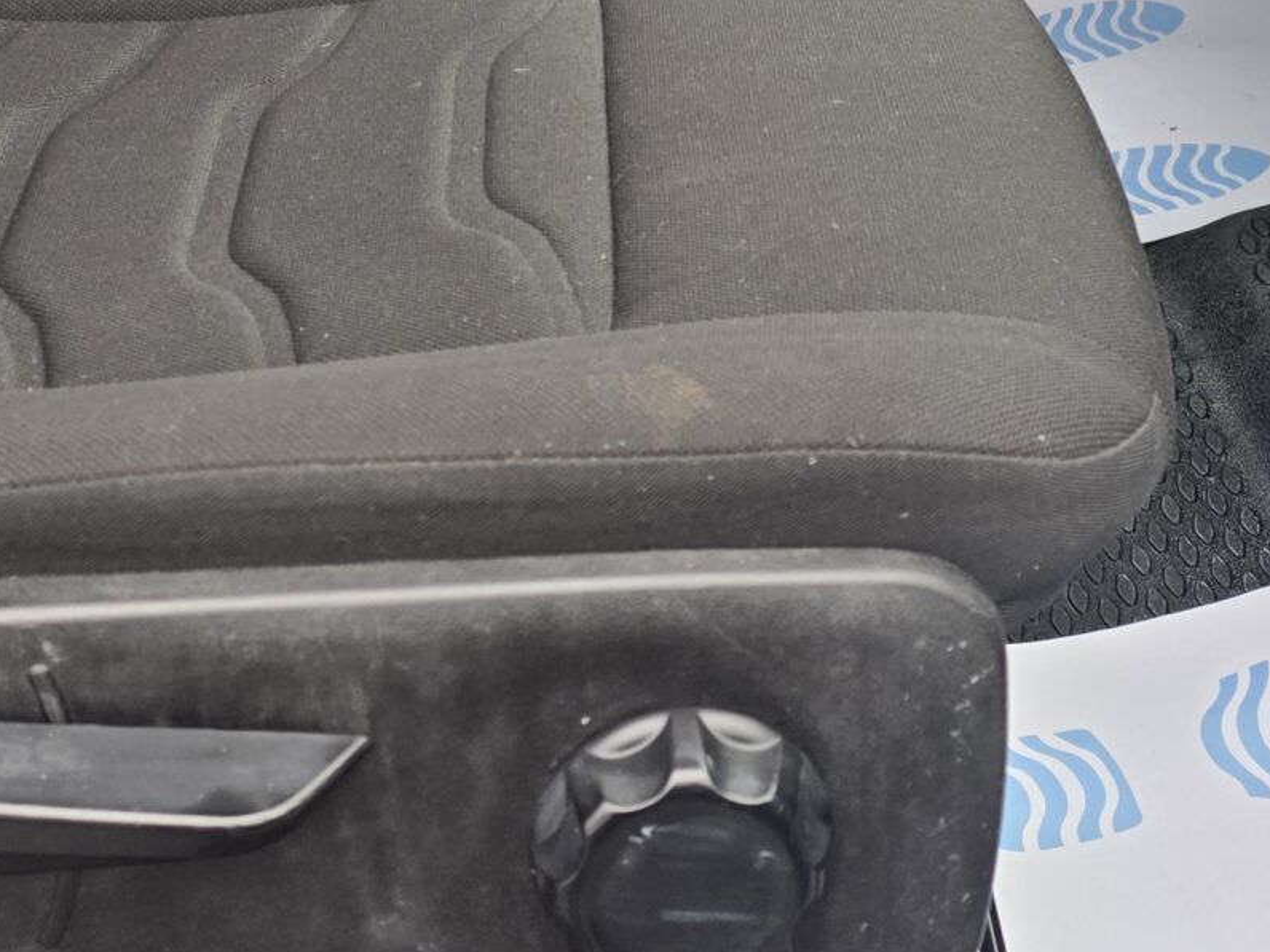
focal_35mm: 74
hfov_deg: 26.2
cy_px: -54
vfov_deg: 19.2
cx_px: 811
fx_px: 2715
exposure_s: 1/180
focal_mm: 6.25
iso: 64
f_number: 1.7
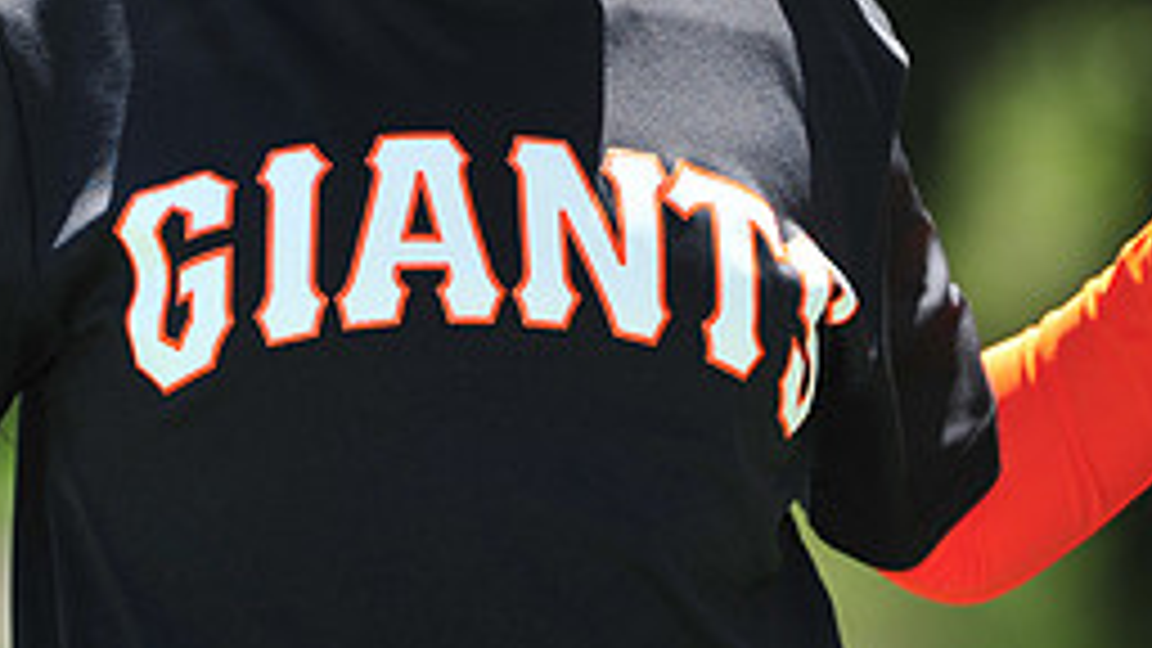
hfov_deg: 4.5
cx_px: 526
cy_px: -144
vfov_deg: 2.6
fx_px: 14510
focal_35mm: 475
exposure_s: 1/800
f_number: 4.5
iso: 200
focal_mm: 200
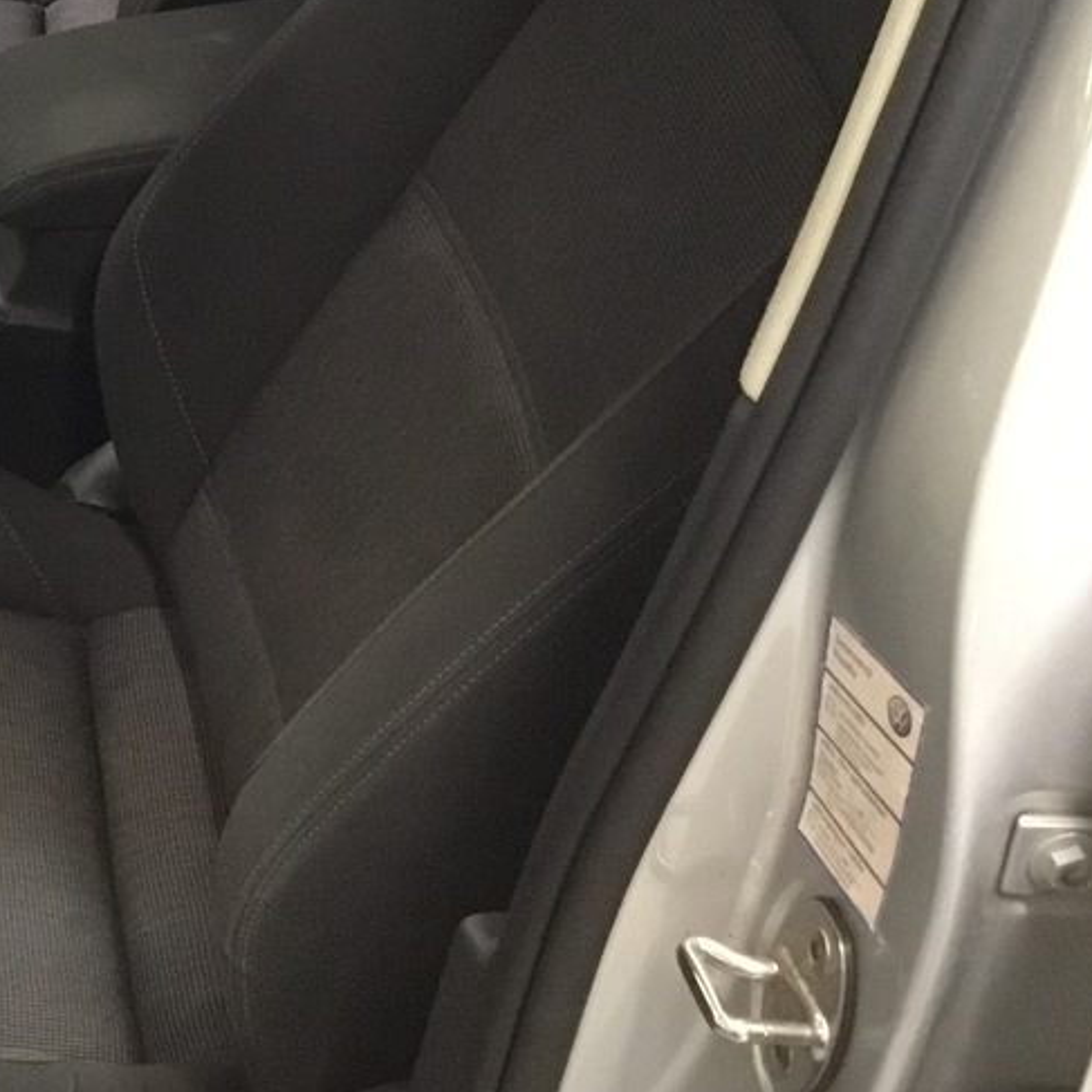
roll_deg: +4.9
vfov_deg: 21.1
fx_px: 2891
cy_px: 193
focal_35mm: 81
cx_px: -455
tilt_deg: -30.7
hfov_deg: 19.2
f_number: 2.4
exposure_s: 1/17
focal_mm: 3.3
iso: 200
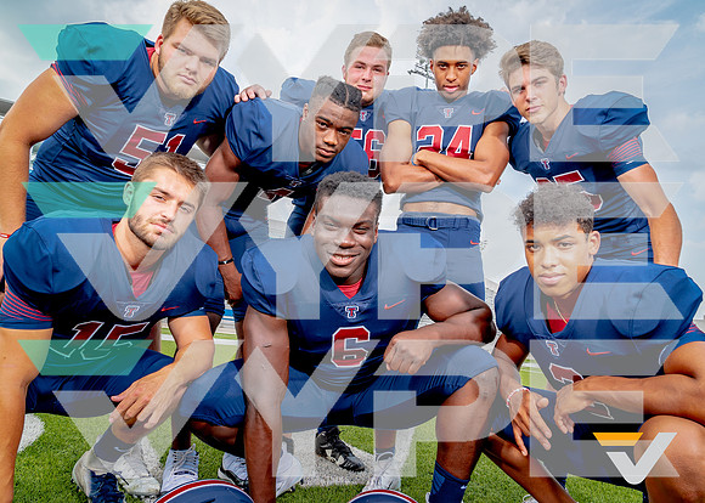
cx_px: 352
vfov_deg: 53.2
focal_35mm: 25
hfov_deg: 70.1
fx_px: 503
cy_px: 252
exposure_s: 1/125
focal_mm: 24
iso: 100
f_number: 8
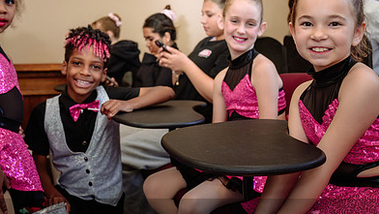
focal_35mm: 52
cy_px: 69
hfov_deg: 39.8
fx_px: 523
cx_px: 186
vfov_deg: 23.0
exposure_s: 1/100
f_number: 4
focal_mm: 29
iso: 320
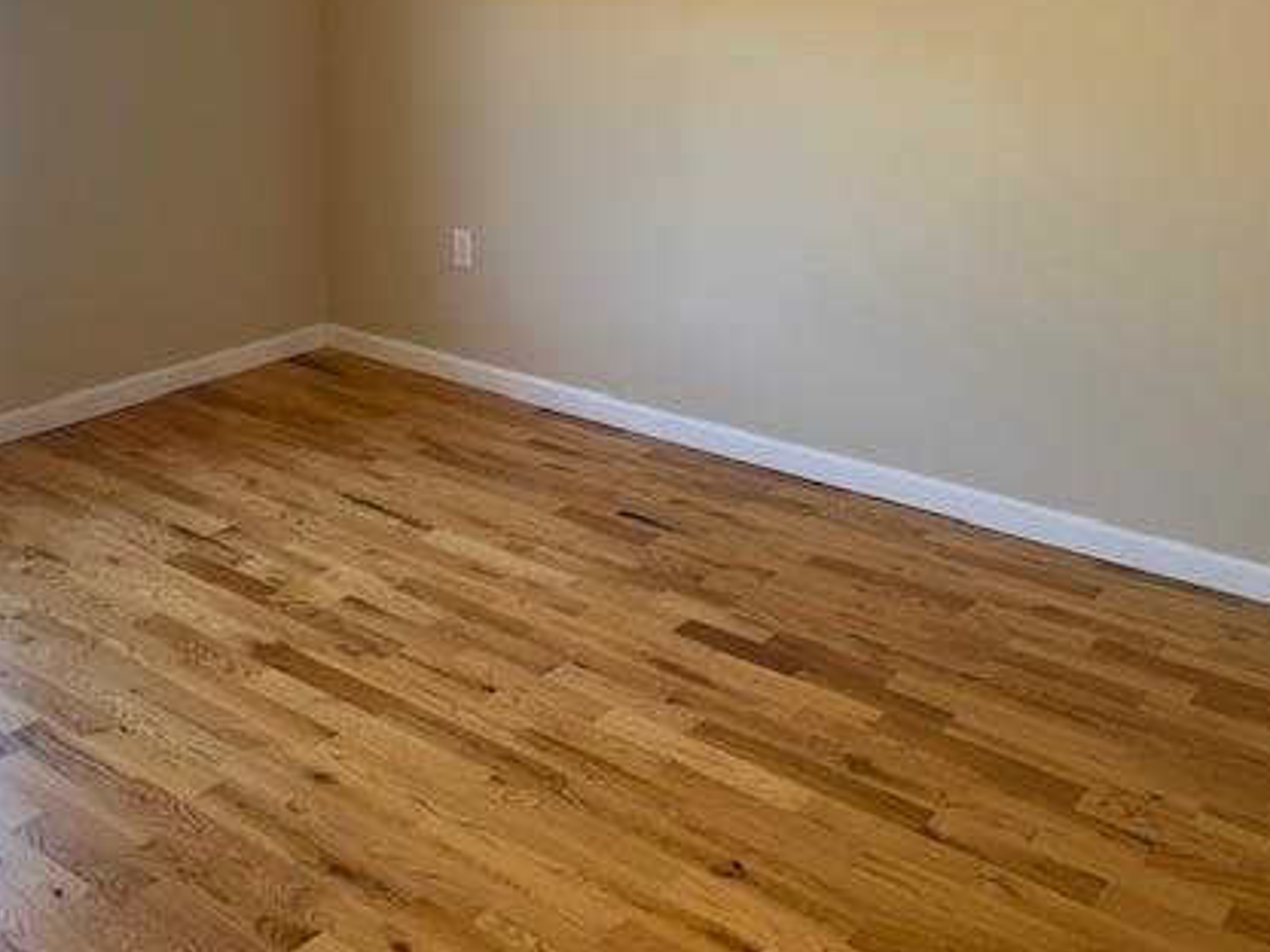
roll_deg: +0.3
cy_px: 275
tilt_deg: -13.0
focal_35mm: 40
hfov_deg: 45.8
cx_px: 388
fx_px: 1468
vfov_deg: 35.4
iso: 80
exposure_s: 1/60
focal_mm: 4.25
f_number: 1.8
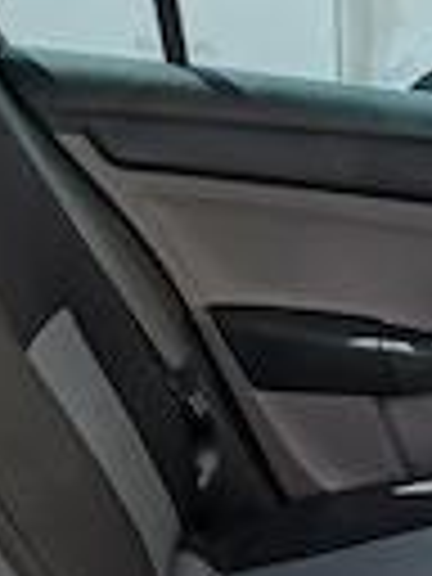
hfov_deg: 16.8
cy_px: 819
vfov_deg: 21.1
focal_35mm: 81
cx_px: 621
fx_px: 1348
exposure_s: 1/102
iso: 50
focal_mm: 4.75
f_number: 1.8
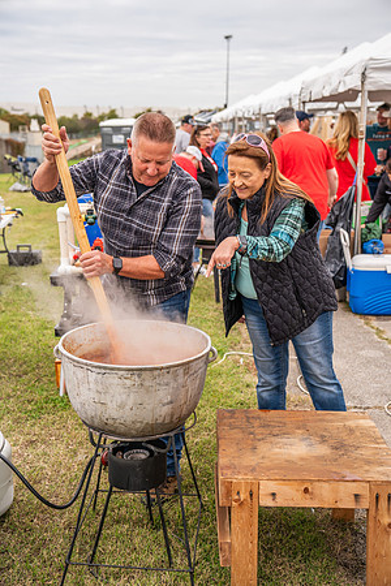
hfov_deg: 29.2
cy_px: 293
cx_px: 196
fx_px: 749
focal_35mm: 46
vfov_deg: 42.7
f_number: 3.5
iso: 500
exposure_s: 1/1000
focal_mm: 46
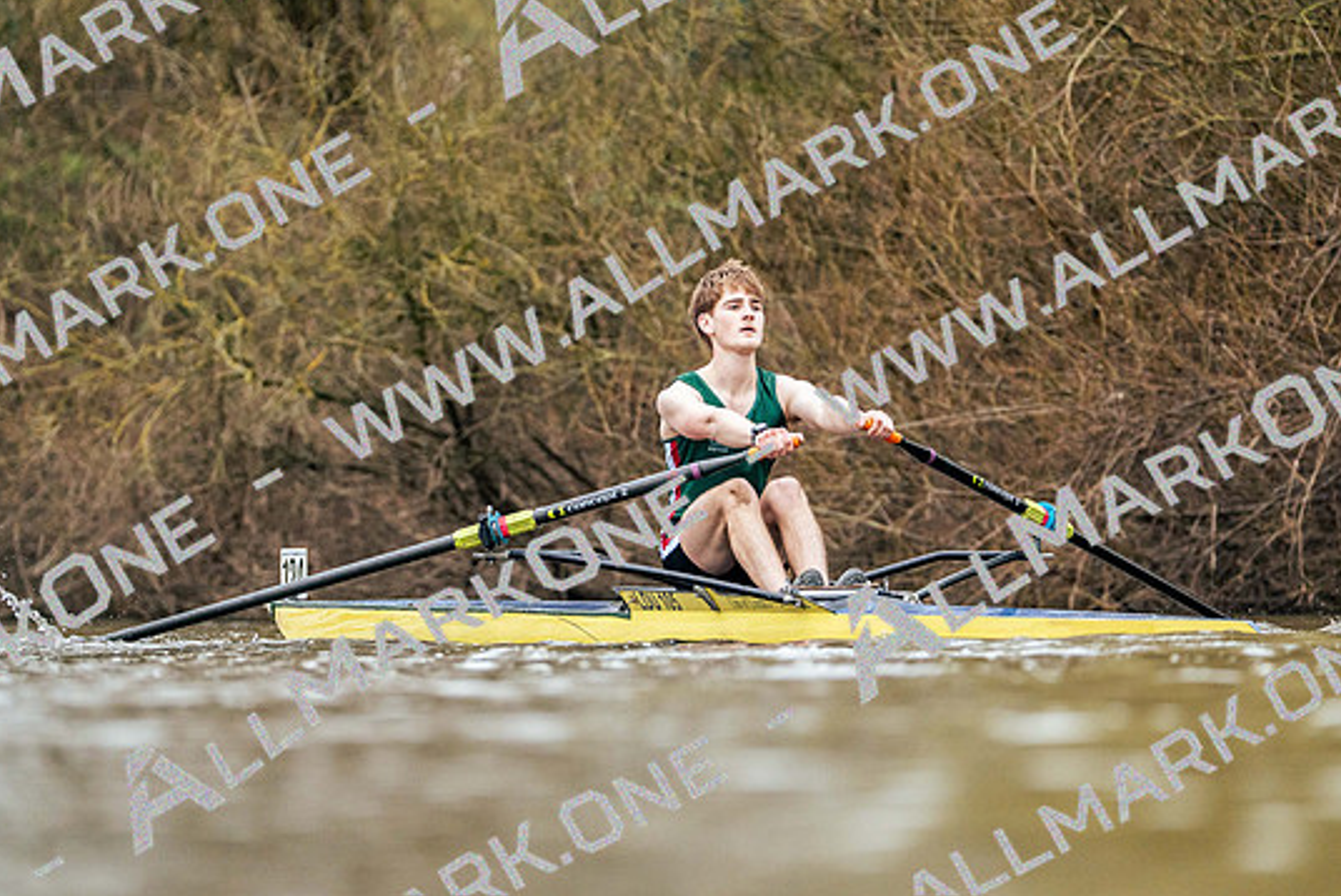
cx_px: 633
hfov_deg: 4.4
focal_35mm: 465
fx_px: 17330
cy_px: 467
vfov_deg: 3.0
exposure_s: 1/1600
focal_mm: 430
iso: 4000
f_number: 6.3
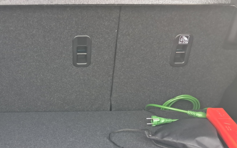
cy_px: 123
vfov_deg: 24.8
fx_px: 329
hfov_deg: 39.1
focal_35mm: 51
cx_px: 77
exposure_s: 1/50
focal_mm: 4
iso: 800
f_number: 1.8
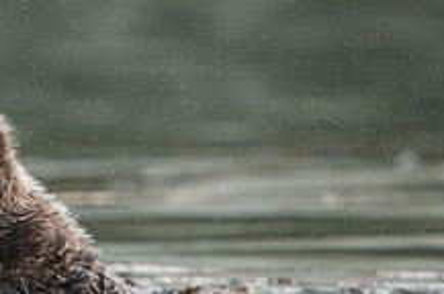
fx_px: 32240
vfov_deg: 0.5
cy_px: 404
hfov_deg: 0.8
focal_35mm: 2618
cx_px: 1
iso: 10000
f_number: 7.1
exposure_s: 1/2000
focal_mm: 600
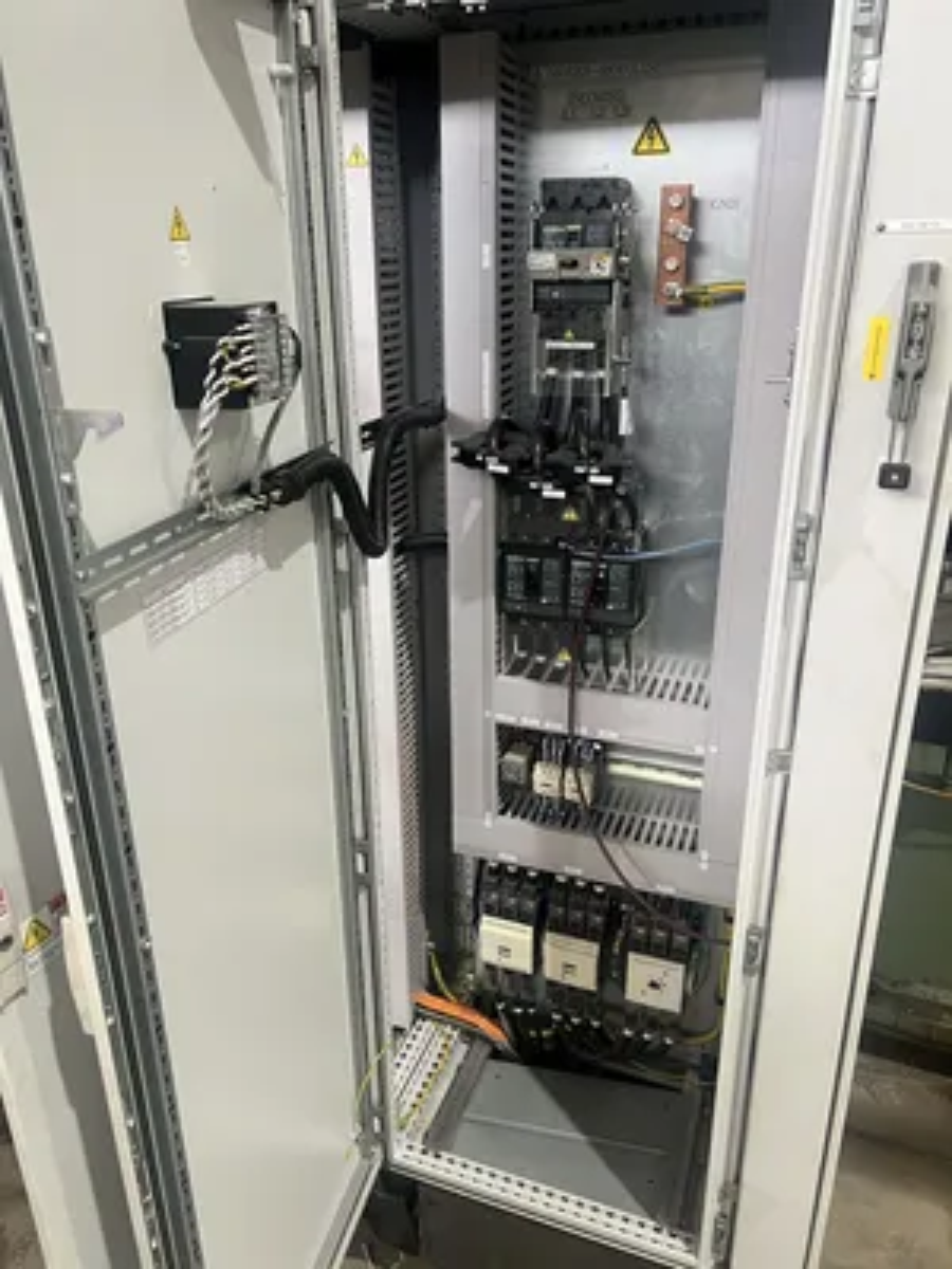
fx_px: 953
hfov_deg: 53.1
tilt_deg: -21.9
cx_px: 476
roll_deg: +1.0
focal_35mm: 26
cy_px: 634
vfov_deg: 67.3
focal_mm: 5.7
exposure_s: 1/60
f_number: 1.5
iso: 125
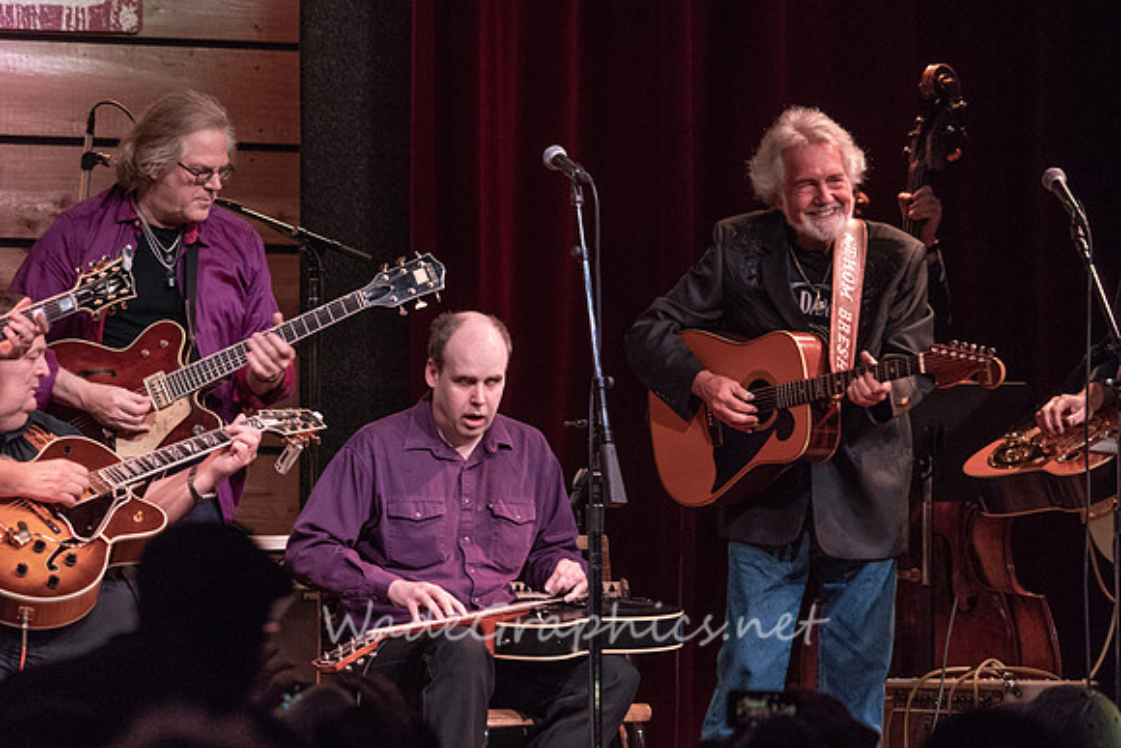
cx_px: 523
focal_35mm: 256
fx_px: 7978
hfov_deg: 8.0
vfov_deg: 5.4
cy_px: 399
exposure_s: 1/100
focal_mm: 240
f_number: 8
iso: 6400
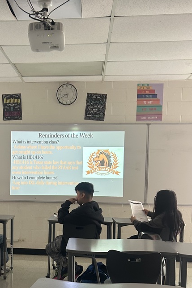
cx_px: 51
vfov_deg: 44.7
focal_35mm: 43
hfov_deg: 30.7
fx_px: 344
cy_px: 196
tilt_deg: -2.6
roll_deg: -1.8
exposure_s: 1/60
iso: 250
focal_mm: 5.7
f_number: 1.5
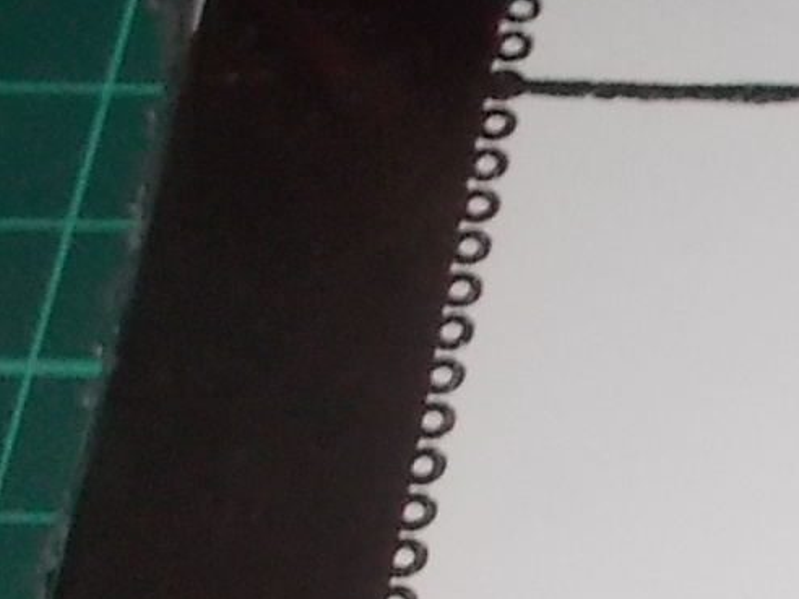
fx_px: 3093
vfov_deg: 10.6
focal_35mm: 134
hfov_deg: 13.1
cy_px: 963
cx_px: 1505
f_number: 3.3
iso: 200
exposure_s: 1/30
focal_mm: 4.1
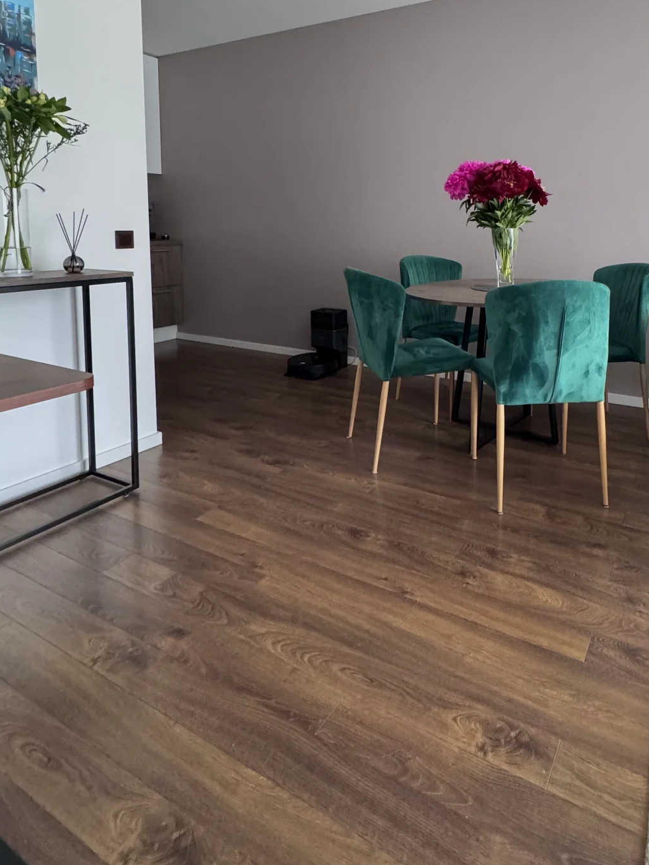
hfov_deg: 59.6
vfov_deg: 73.4
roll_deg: -0.6
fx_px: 550
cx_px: 436
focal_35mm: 22
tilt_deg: -5.2
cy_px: 269
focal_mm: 2.22
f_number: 2.2
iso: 800
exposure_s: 1/60
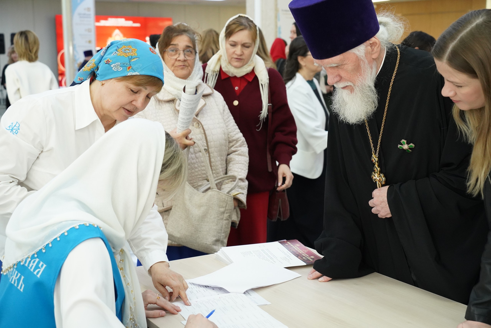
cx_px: 246
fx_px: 655
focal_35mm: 48
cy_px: 164
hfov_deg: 41.1
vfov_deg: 28.1
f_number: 5.6
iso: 6400
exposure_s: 1/160
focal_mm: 48
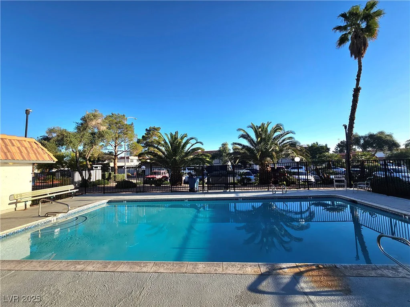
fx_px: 154
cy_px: 154
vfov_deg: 89.9
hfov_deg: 106.2
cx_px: 205
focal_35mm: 13
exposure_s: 1/2000
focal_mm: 2.2
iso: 50
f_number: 2.2
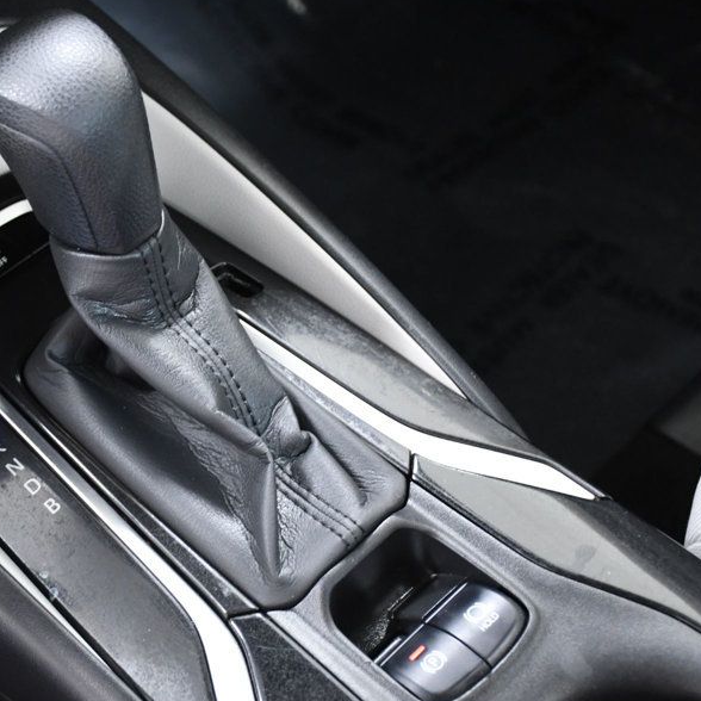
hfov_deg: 22.3
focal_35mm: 77
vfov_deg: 22.5
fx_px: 1764
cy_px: 354
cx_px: 172
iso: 2500
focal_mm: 35
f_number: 4.2
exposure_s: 1/80
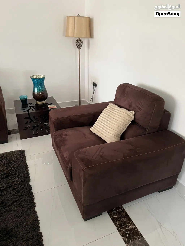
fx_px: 185
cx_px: 92
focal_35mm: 26
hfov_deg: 53.1
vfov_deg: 67.3
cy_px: 123
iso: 250
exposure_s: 1/60
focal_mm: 5.7
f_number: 1.5
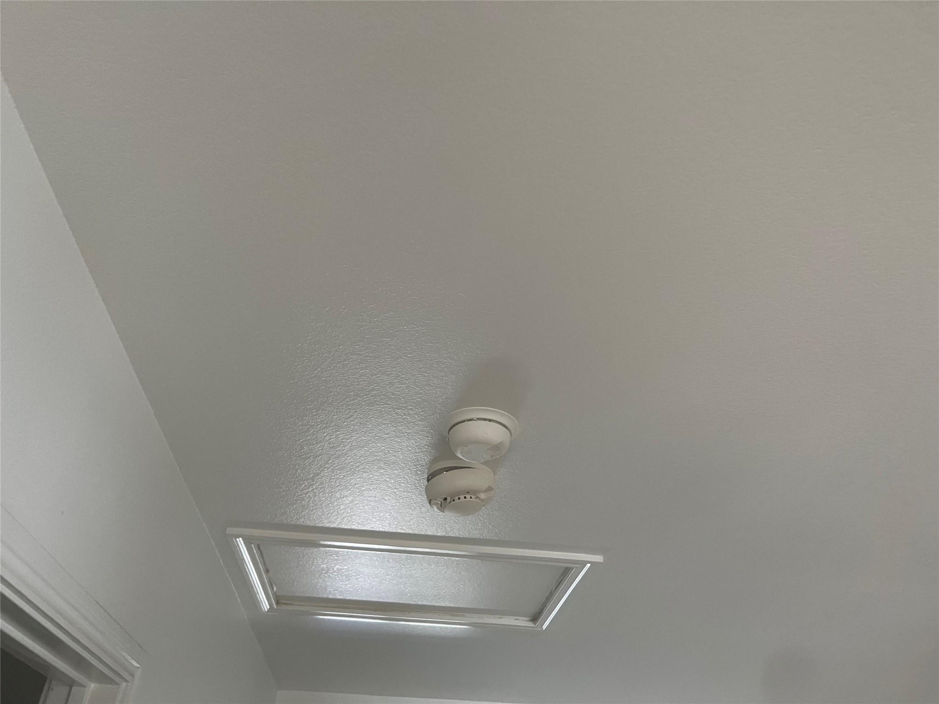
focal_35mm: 26
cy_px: 352
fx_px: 705
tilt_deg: +38.9
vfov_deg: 53.1
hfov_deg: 67.3
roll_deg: -1.6
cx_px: 470
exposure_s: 1/60
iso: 250
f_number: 1.5
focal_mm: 5.7
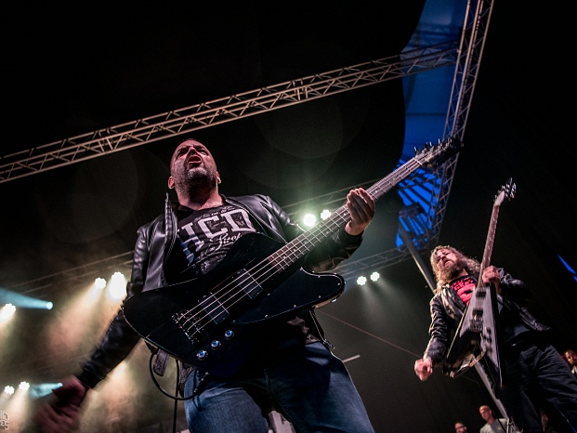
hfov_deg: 61.5
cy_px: 215
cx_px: 317
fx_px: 483
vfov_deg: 48.2
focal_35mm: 29
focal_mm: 26
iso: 800
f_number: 2.8
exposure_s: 1/100
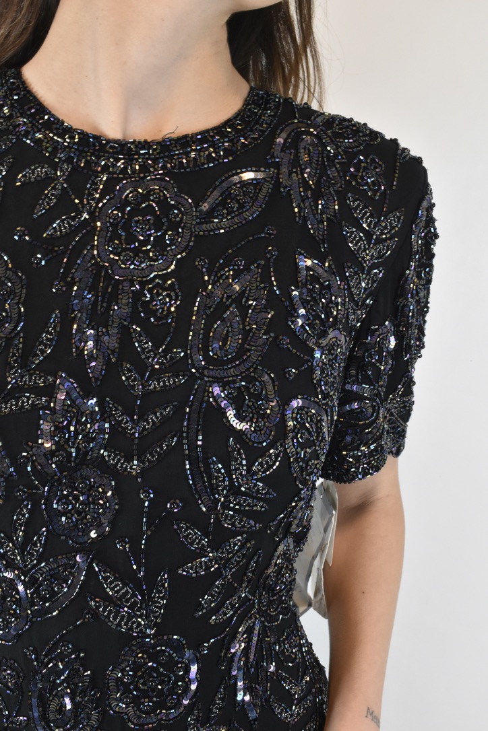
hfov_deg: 35.5
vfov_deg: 51.3
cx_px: 244
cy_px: 366
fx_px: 762
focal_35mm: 38
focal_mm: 25
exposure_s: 1/25
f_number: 16
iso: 1600
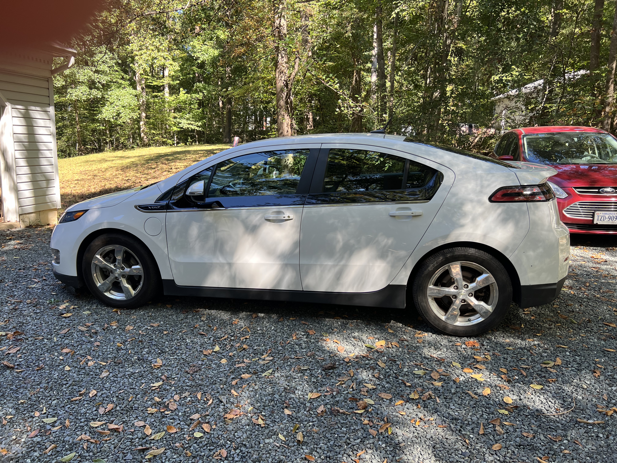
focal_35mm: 26
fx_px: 463
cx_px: 308
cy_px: 232
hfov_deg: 67.3
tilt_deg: -10.8
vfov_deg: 53.1
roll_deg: -2.0
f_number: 1.5
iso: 40
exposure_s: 1/260
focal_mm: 5.7
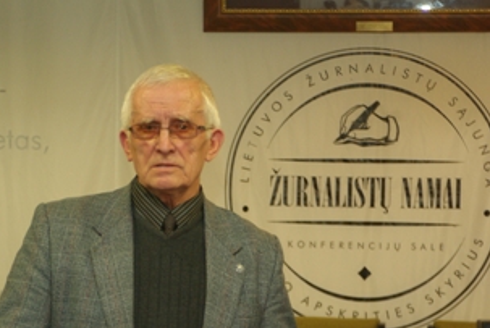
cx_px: 212
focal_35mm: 189
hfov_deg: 10.9
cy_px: 191
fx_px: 2573
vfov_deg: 7.3
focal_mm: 85
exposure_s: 1/30
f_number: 6.7
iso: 560
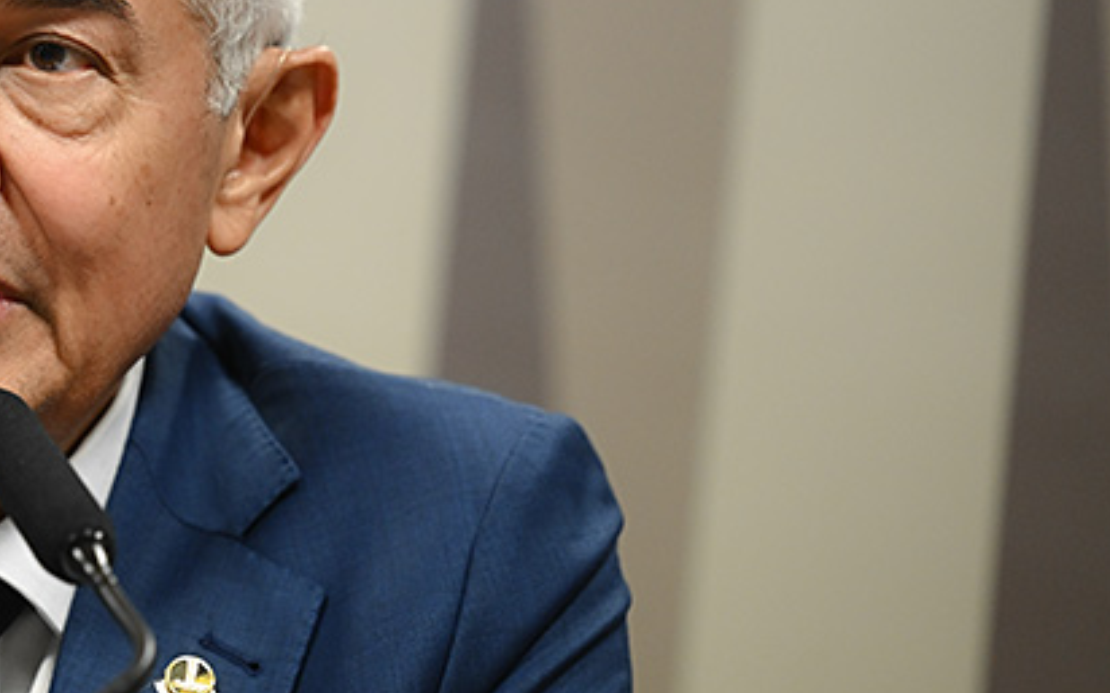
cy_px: 280
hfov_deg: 6.2
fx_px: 10280
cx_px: -22
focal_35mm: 340
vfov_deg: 3.9
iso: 1600
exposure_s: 1/200
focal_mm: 160
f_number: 2.8
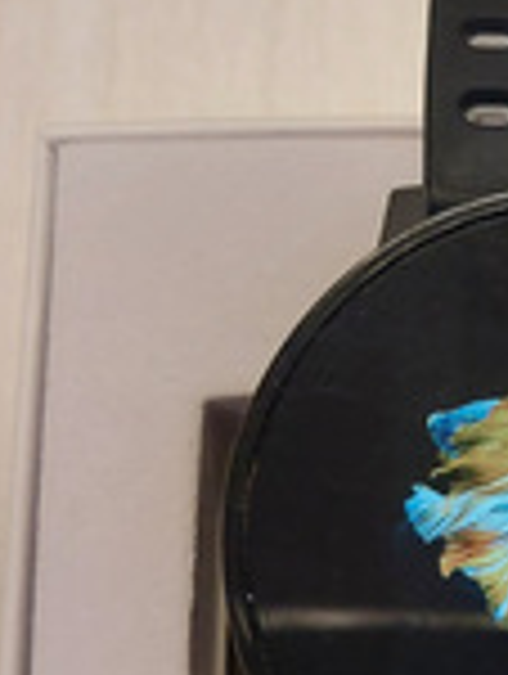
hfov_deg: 14.2
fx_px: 1951
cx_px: 672
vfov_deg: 19.6
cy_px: 360
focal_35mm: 100
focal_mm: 4.6
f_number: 1.8
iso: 125
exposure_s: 1/60
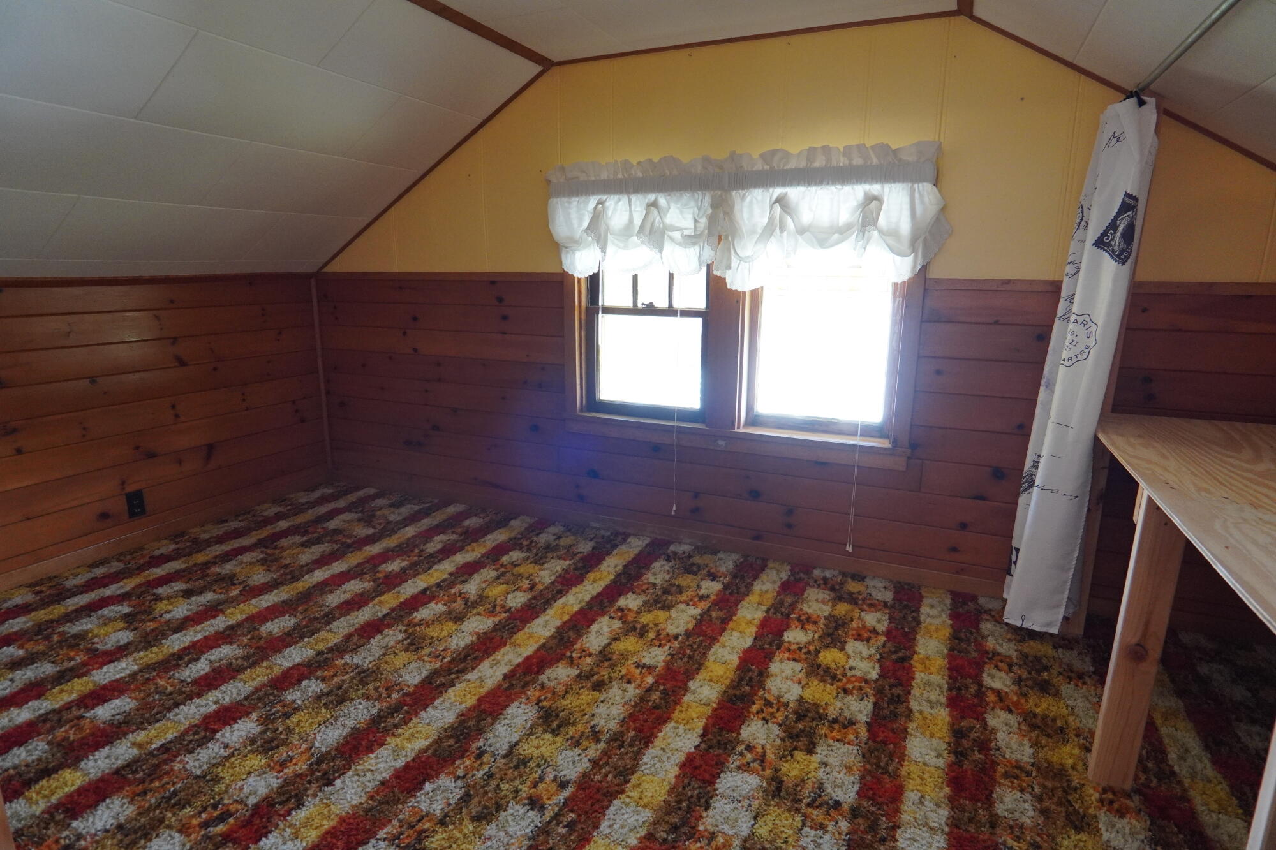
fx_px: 638
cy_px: 425
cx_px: 638
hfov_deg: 90.0
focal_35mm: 18
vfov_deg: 67.4
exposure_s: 1/160
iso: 1600
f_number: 4
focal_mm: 12
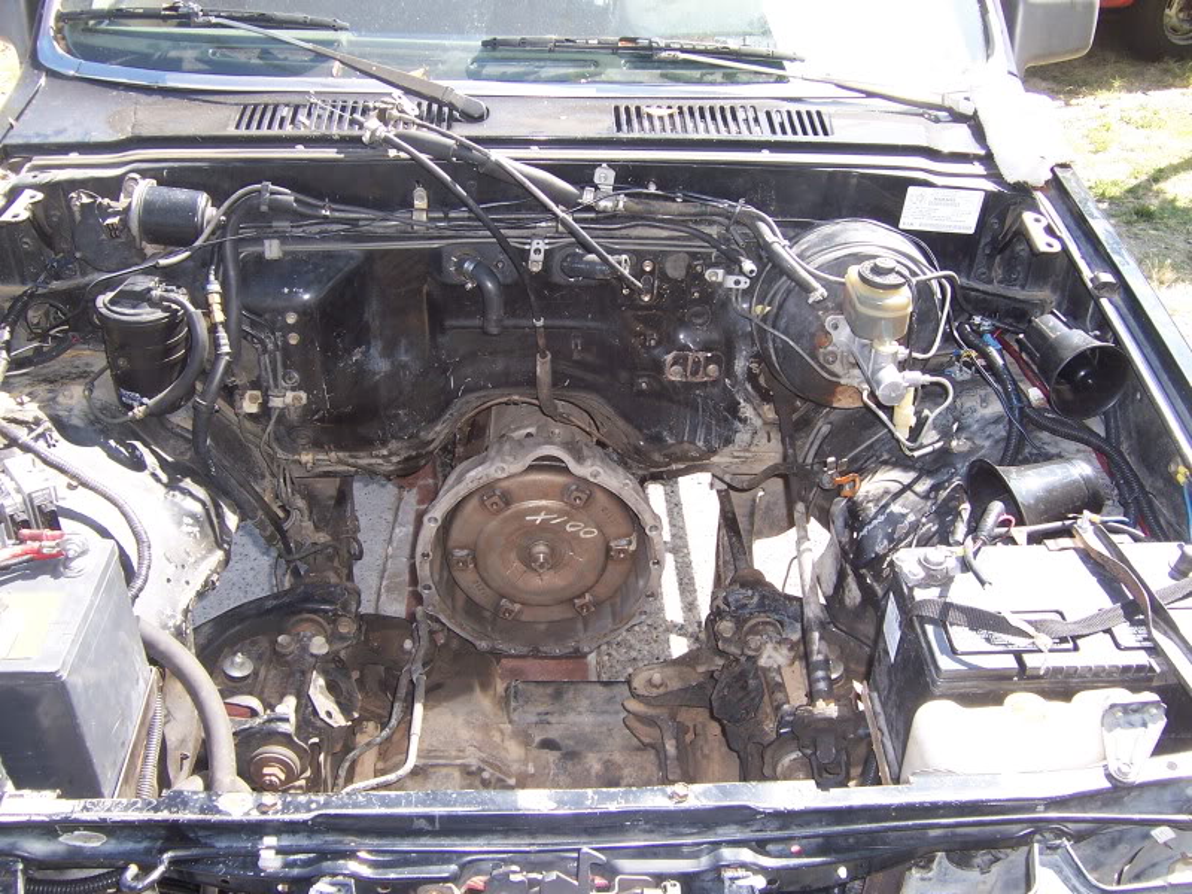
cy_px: 447
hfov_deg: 55.4
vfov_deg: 42.9
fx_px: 1136
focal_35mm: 33
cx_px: 596
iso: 80
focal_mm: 5.5
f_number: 3.4
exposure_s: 1/125
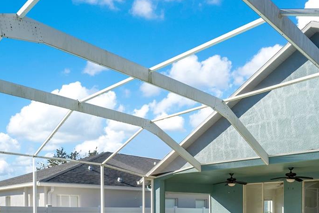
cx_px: 216
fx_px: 292
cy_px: 212
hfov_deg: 55.9
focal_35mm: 33
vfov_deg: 36.1
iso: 100
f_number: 5
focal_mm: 14
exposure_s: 1/640
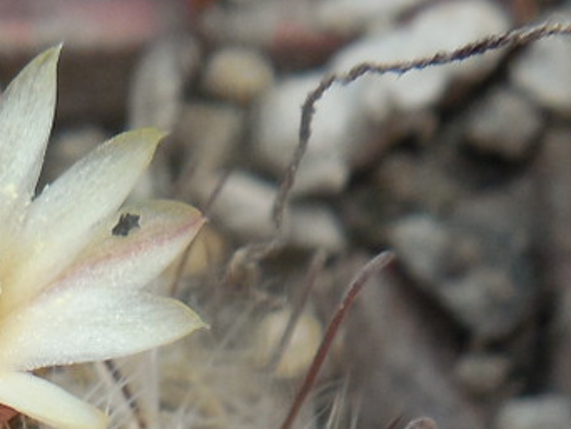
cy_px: 856
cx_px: -112
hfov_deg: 13.2
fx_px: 2393
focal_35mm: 145
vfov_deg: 9.6
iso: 125
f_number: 3.6
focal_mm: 5.6
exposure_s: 1/320
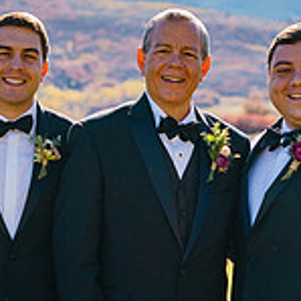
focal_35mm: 166
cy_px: 215
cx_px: 158
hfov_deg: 10.5
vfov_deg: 10.5
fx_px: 1633
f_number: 2.8
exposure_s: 1/3200
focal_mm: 50
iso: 200
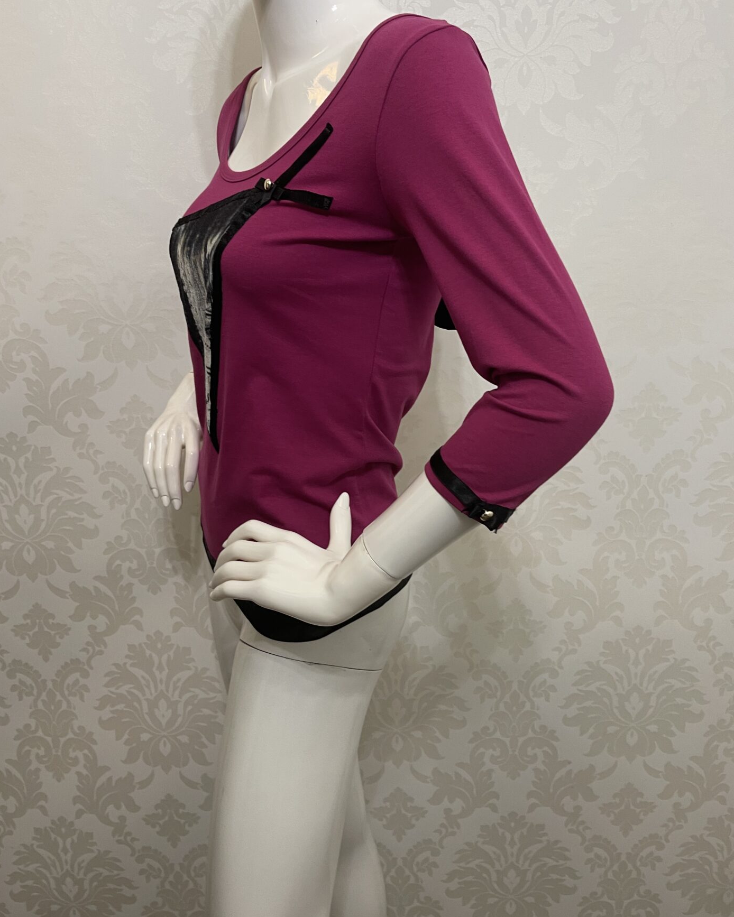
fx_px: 733
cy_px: 429
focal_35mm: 27
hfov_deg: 53.2
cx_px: 370
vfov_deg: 64.0
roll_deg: +1.5
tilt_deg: -15.7
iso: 160
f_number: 1.6
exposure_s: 1/50
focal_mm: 5.1
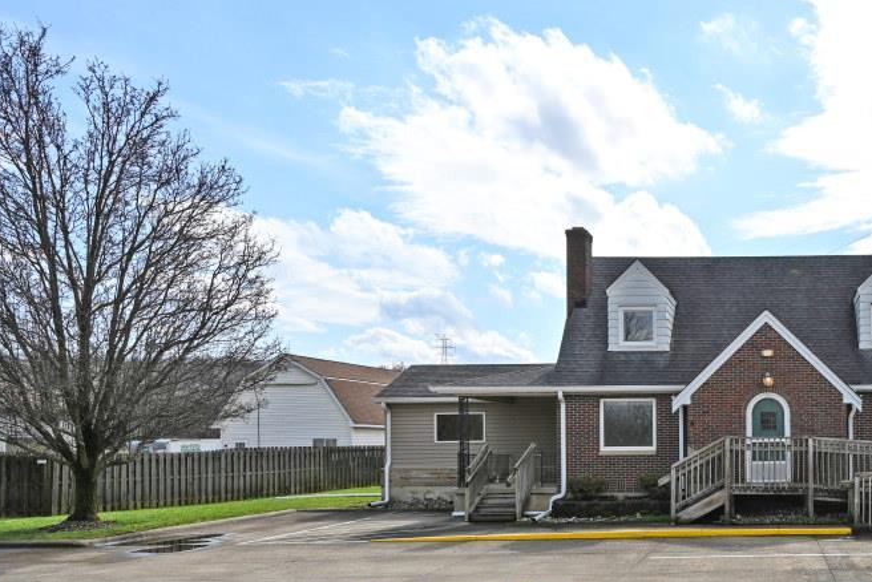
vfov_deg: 40.1
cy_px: 431
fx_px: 775
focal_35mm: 32
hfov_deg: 52.2
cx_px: 772
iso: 100
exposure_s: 1/500
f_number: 8
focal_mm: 14
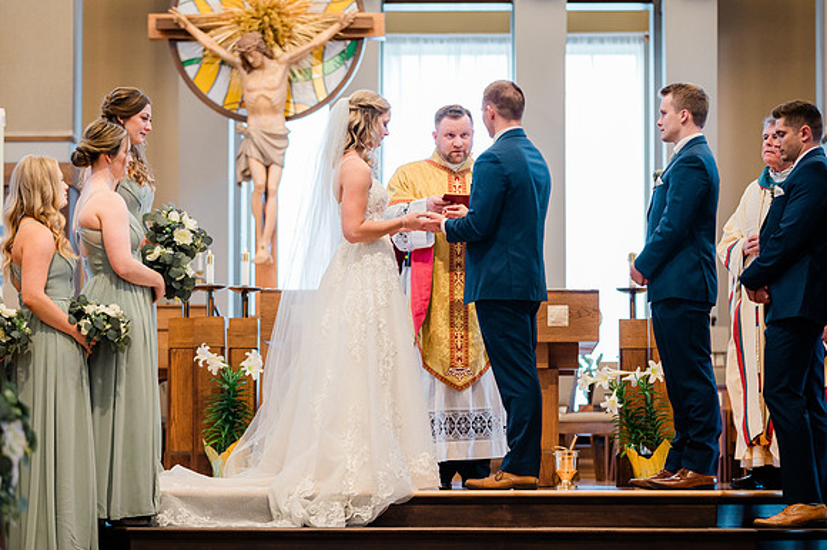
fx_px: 2891
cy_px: 275
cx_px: 361
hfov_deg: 16.3
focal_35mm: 126
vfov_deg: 10.9
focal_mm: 110
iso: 1000
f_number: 2.8
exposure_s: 1/250
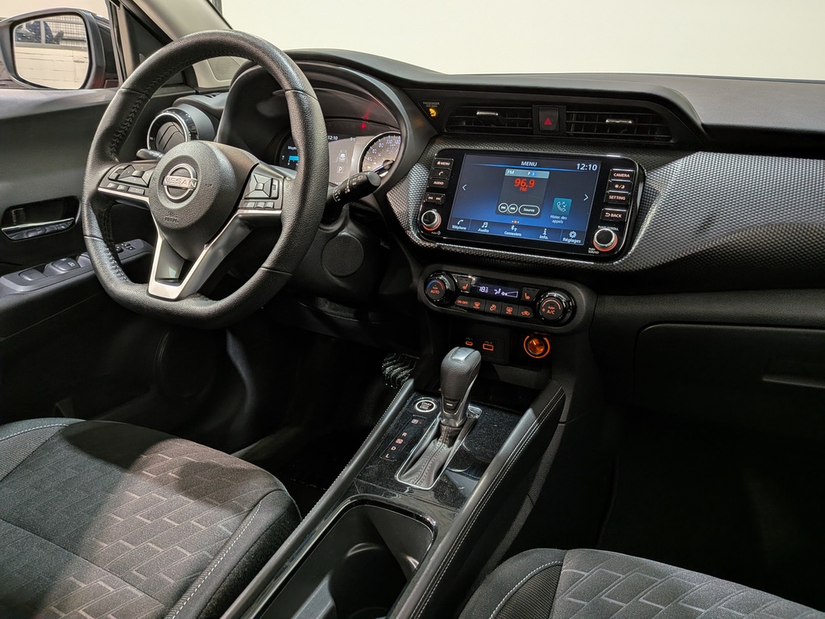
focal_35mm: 24
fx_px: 572
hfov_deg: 71.6
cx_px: 412
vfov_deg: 56.8
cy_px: 310
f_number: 1.7
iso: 77
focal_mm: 4.53
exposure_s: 1/40
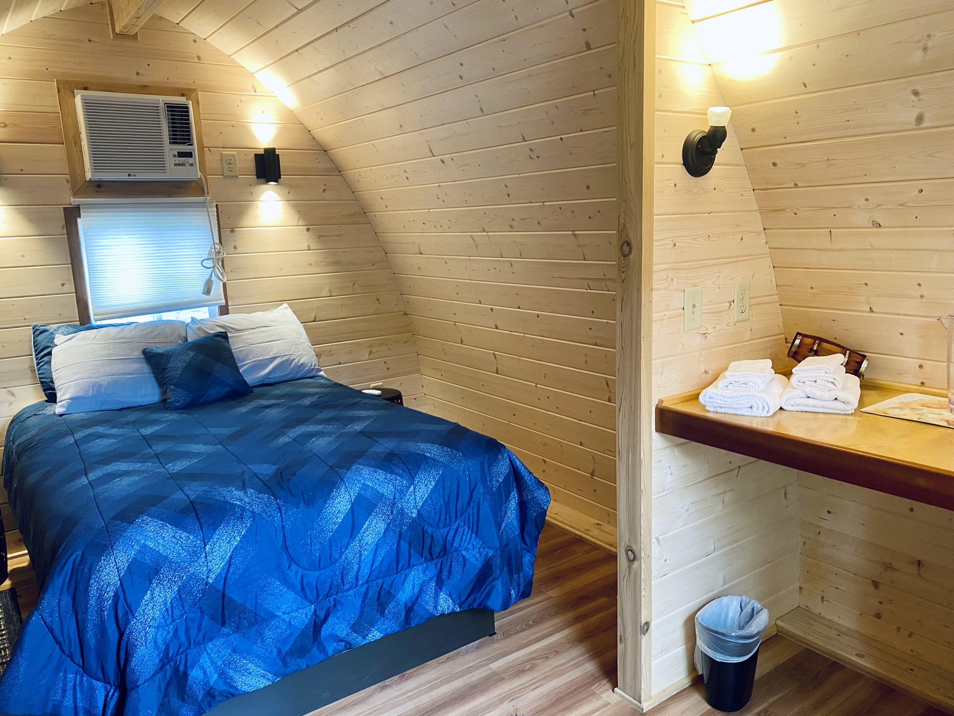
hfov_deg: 67.3
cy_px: 358
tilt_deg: -10.9
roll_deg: +0.6
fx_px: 717
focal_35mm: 26
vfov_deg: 53.1
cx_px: 477
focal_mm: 4.25
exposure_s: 1/60
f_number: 1.8
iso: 125
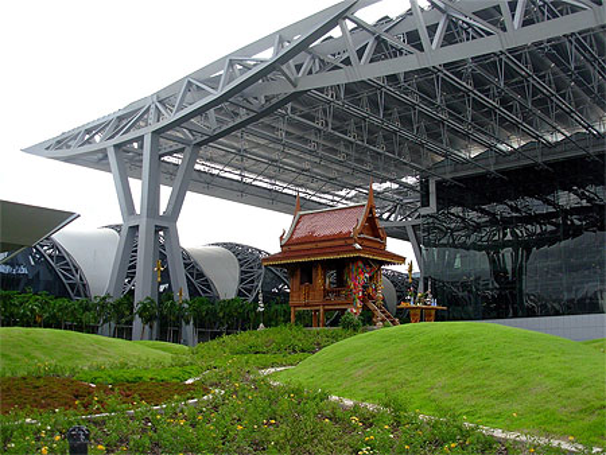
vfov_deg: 37.8
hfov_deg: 49.0
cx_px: 303
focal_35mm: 38
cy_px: 228
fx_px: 666
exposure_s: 1/609
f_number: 2.9
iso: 50
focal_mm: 6.3
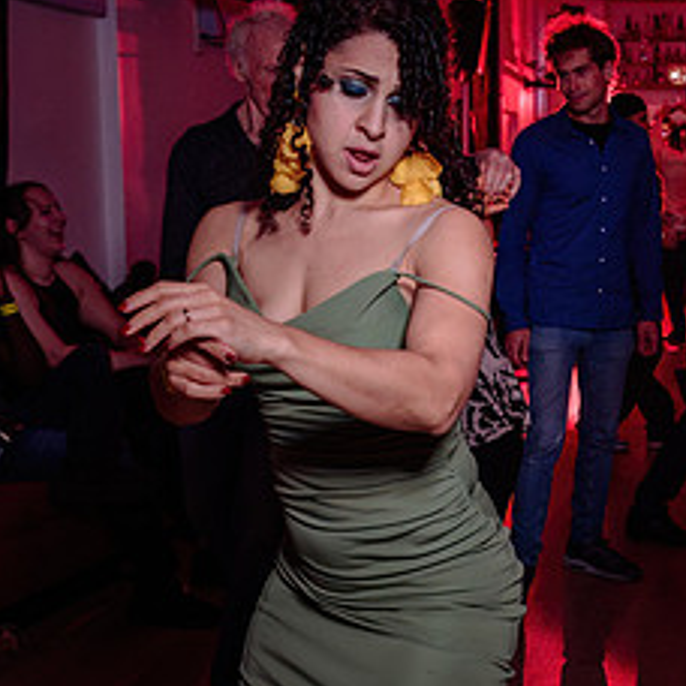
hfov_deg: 23.6
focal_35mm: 70
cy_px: 370
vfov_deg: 24.6
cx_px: 692
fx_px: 1569
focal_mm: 28
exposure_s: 1/60
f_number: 3.5
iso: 800
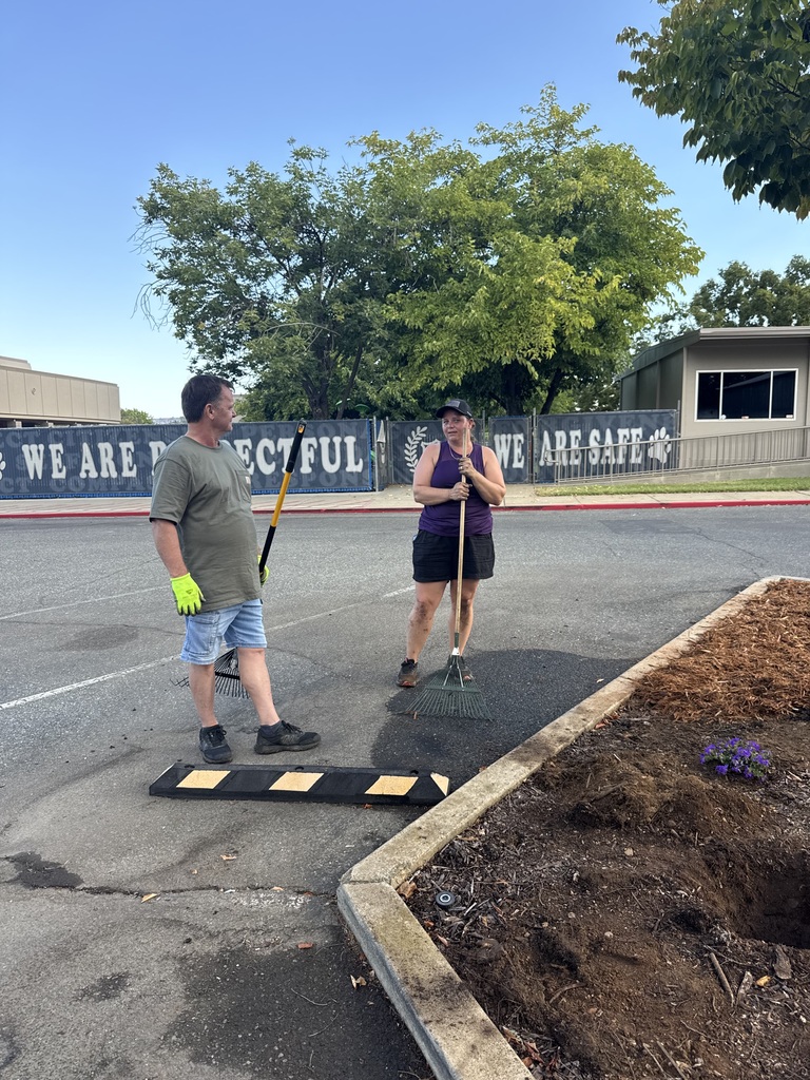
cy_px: 540
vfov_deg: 71.6
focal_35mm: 24
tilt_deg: -5.9
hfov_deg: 56.8
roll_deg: +1.7
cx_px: 405
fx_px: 749
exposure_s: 1/588
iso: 80
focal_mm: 6.76
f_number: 1.78
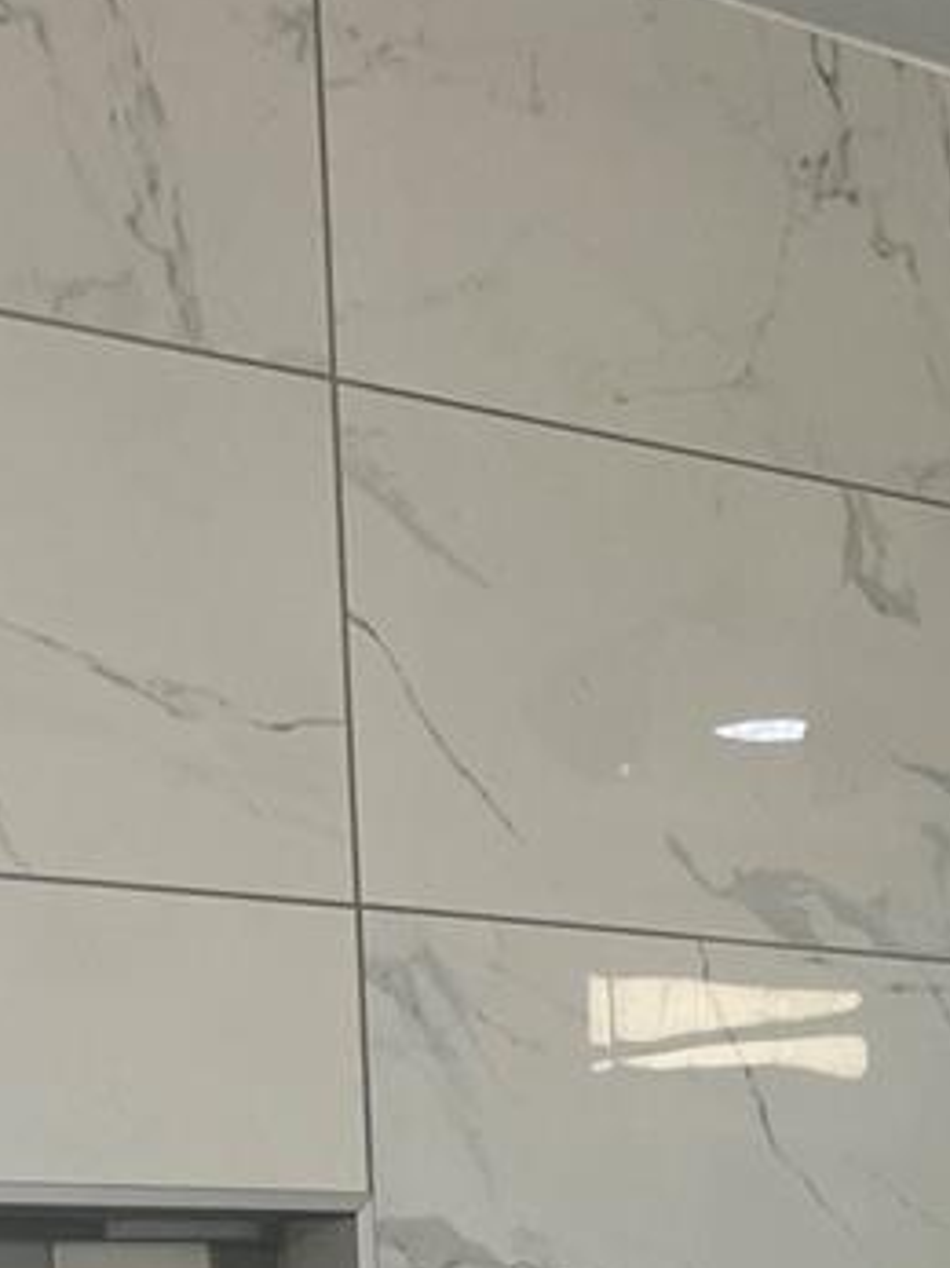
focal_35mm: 90
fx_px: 3295
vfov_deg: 20.2
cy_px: 1582
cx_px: 1045
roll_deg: +1.8
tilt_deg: +0.4
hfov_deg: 15.9
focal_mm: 5.1
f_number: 1.6
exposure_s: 1/60
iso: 80
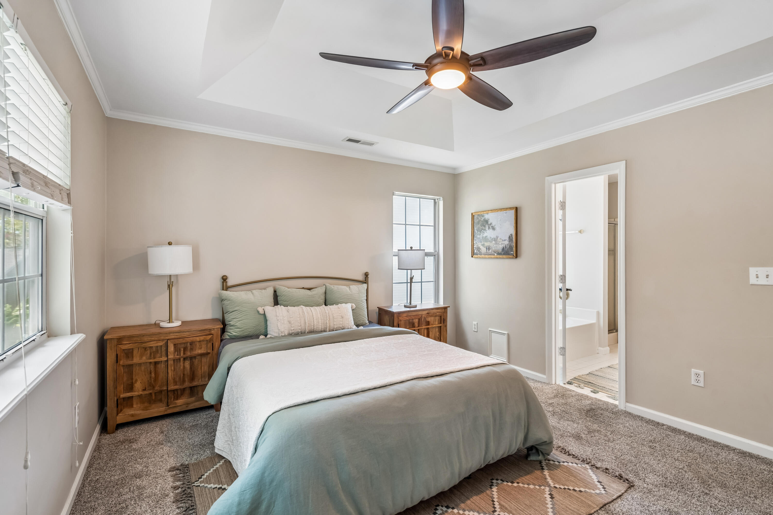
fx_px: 344
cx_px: 386
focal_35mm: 16
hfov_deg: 96.7
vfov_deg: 73.7
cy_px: 258
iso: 400
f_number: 8
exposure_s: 1/13
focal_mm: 16
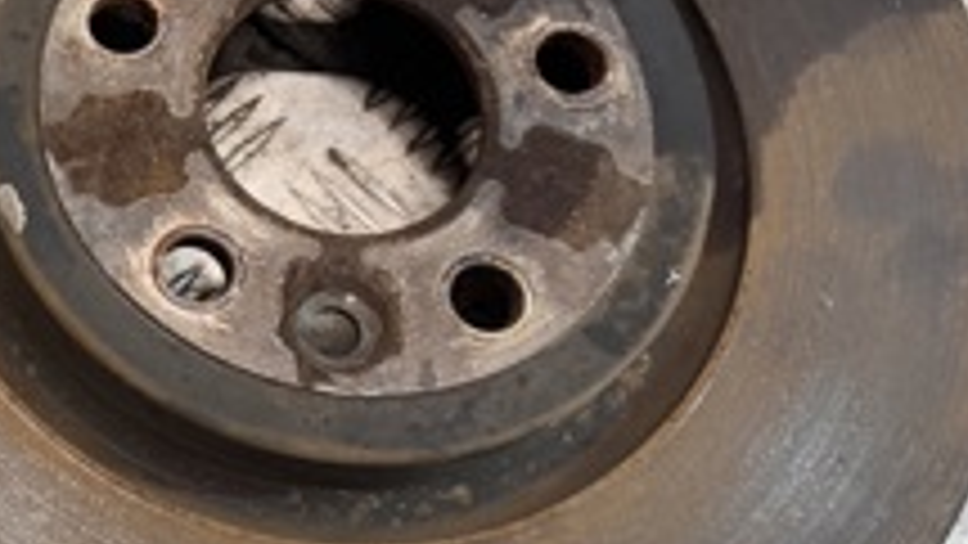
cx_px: -351
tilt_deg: -74.5
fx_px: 2002
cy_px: 270
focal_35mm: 78
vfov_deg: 15.5
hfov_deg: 23.4
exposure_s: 1/50
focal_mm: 6.76
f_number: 1.78
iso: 200
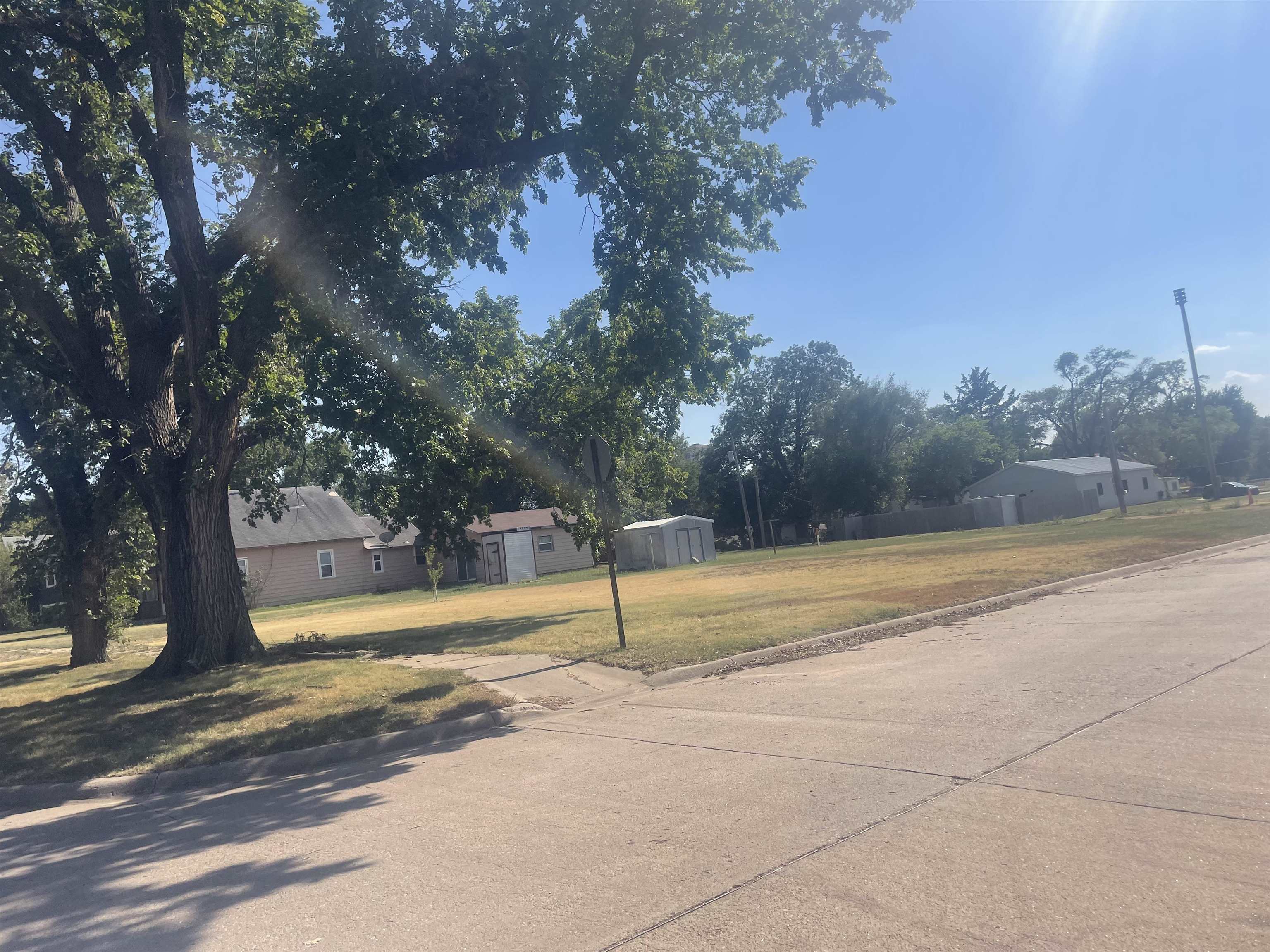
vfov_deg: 53.1
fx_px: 954
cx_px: 635
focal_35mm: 26
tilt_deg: +4.2
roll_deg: +7.5
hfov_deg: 67.3
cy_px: 476
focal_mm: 4.2
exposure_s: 1/4464
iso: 32
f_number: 1.6
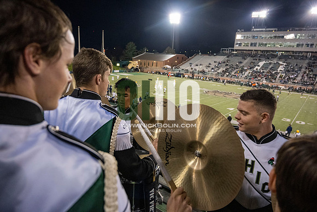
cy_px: 106
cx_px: 158
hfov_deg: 73.7
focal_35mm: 24
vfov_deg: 53.2
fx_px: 211
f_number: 4
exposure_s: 1/500
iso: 3200
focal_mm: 24
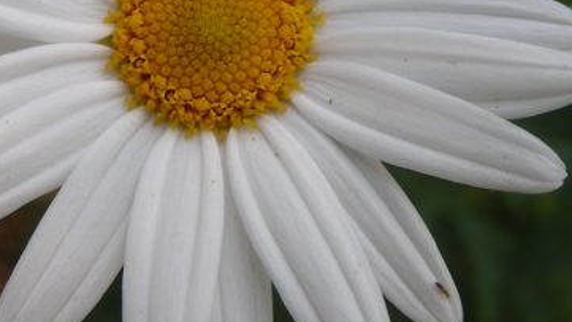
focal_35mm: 85
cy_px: 54
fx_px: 1289
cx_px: 247
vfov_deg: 14.1
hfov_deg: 25.0
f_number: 3.5
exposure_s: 1/79.6
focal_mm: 7.4
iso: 50
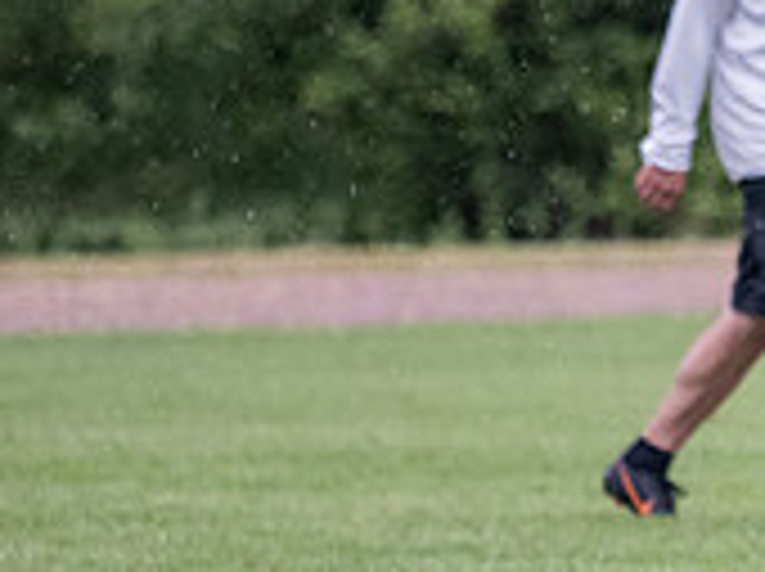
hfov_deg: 1.9
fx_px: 22620
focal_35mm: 1025
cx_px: 1188
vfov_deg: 1.4
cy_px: 205
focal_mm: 150
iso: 1600
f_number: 2.8
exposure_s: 1/1250
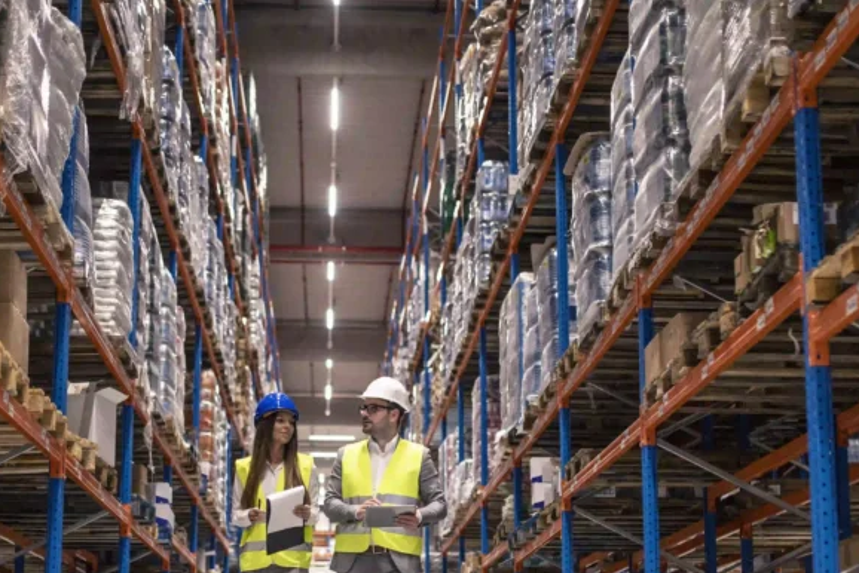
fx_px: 1480
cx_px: 342
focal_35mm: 62
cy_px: 482
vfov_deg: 21.6
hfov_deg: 32.3
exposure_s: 1/250
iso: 640
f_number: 1.4
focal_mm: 35
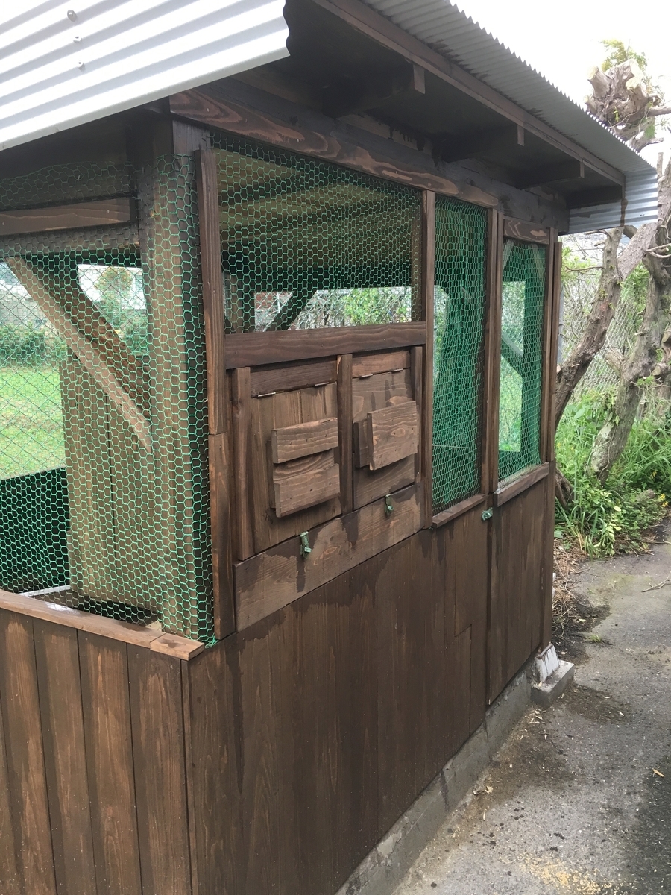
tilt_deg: -9.7
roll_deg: +1.9
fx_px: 750
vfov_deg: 61.7
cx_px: 336
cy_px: 448
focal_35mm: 29
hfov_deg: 48.2
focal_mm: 4.15
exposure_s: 1/30
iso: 32
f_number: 2.2
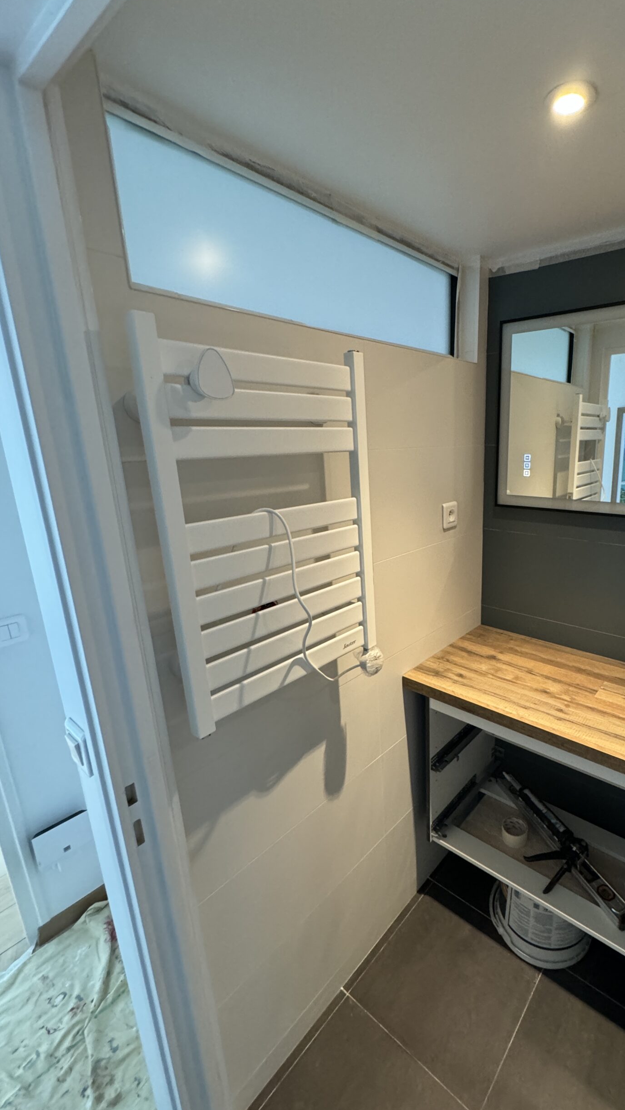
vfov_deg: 99.4
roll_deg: +1.2
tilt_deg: -13.0
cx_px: 422
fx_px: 471
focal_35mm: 16
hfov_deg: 65.1
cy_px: 554
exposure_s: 1/50
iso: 320
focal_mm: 2.22
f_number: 2.2
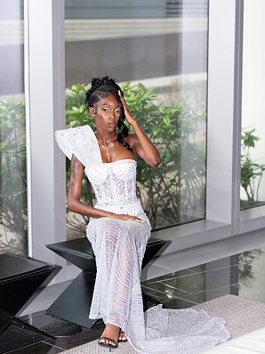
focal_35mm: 97
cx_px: 132
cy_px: 160
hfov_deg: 15.3
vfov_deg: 20.2
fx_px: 990
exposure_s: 1/125
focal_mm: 85
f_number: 4
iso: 640
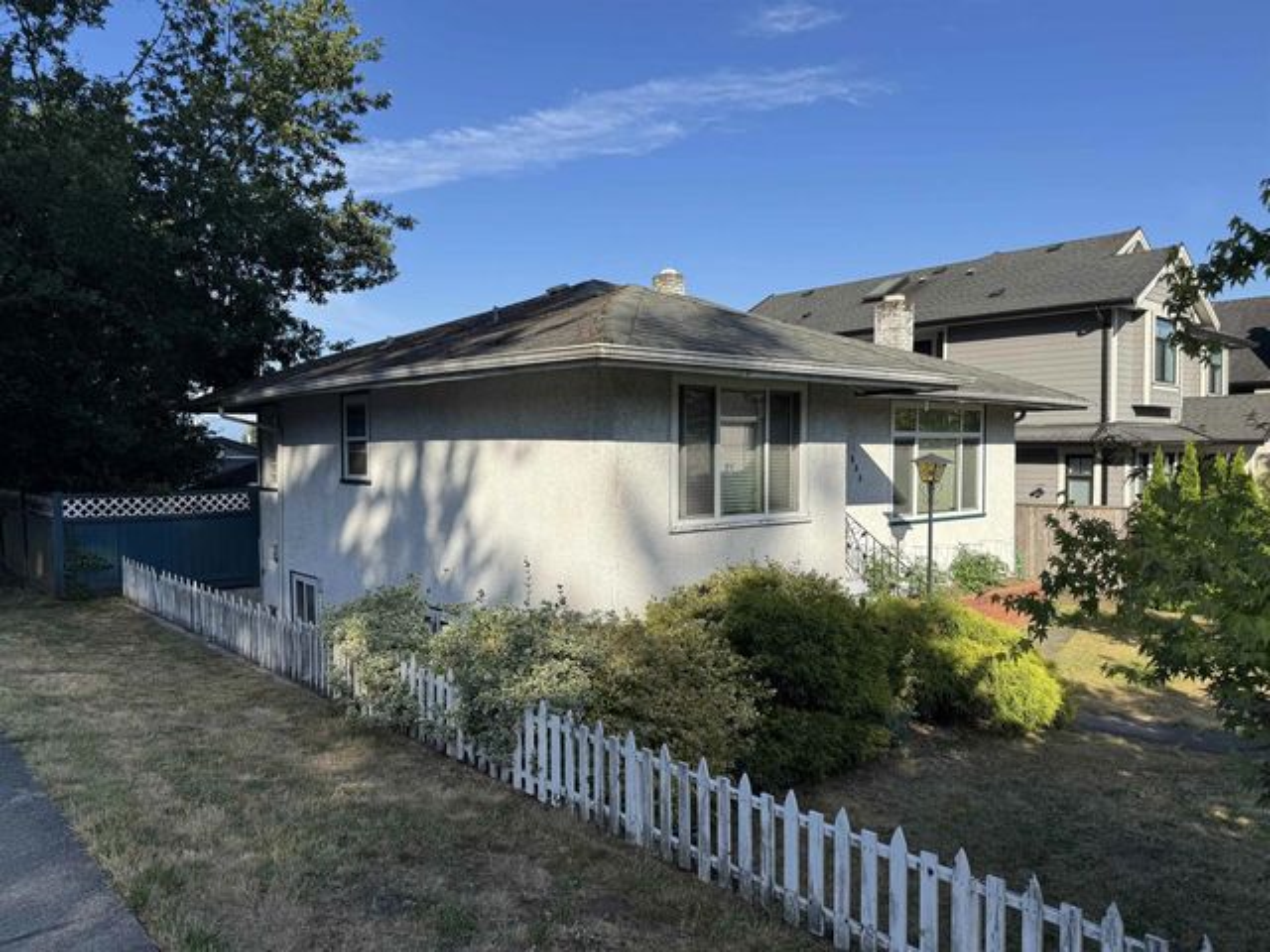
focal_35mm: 24
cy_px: 476
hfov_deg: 71.6
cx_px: 635
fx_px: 881
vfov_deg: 56.8
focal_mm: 6.76
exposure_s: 1/3802
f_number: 1.78
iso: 80
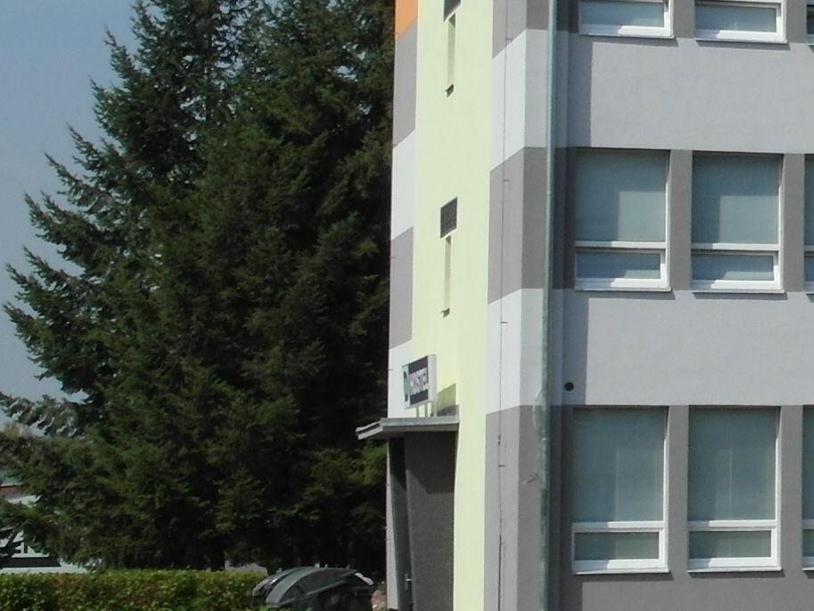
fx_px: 3928
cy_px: 92
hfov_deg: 10.8
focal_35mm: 167
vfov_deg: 8.9
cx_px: 1606
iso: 80
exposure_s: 1/1000
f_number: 4.7
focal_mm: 9.1
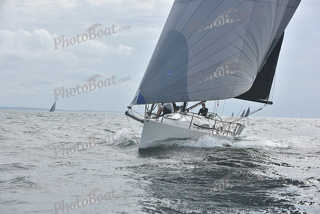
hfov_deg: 26.0
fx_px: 693
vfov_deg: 17.5
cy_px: 107
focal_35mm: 78
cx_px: 160
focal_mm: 78
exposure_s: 1/1250
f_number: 6.3
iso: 200
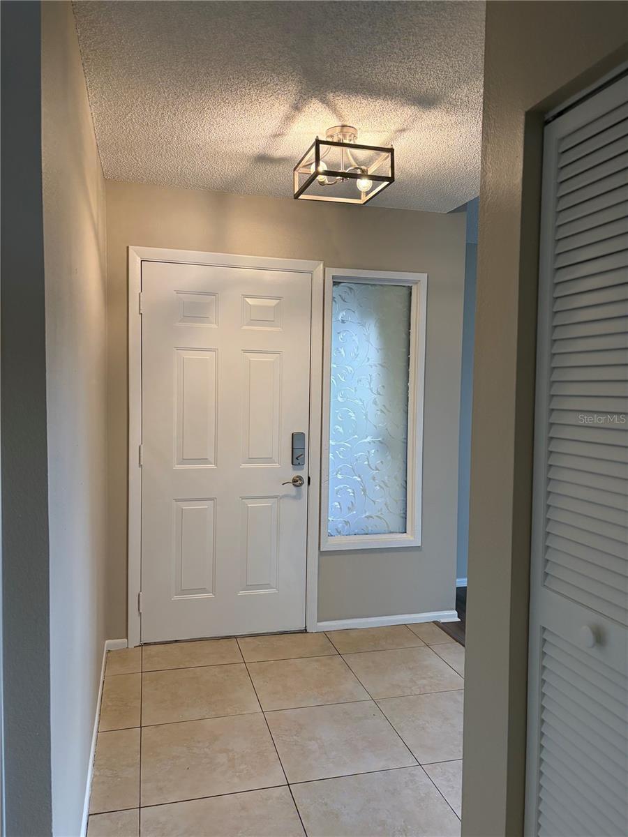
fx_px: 629
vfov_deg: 67.3
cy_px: 418
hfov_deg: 53.1
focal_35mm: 26
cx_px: 314
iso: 125
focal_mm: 5.96
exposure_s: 1/120
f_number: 1.6
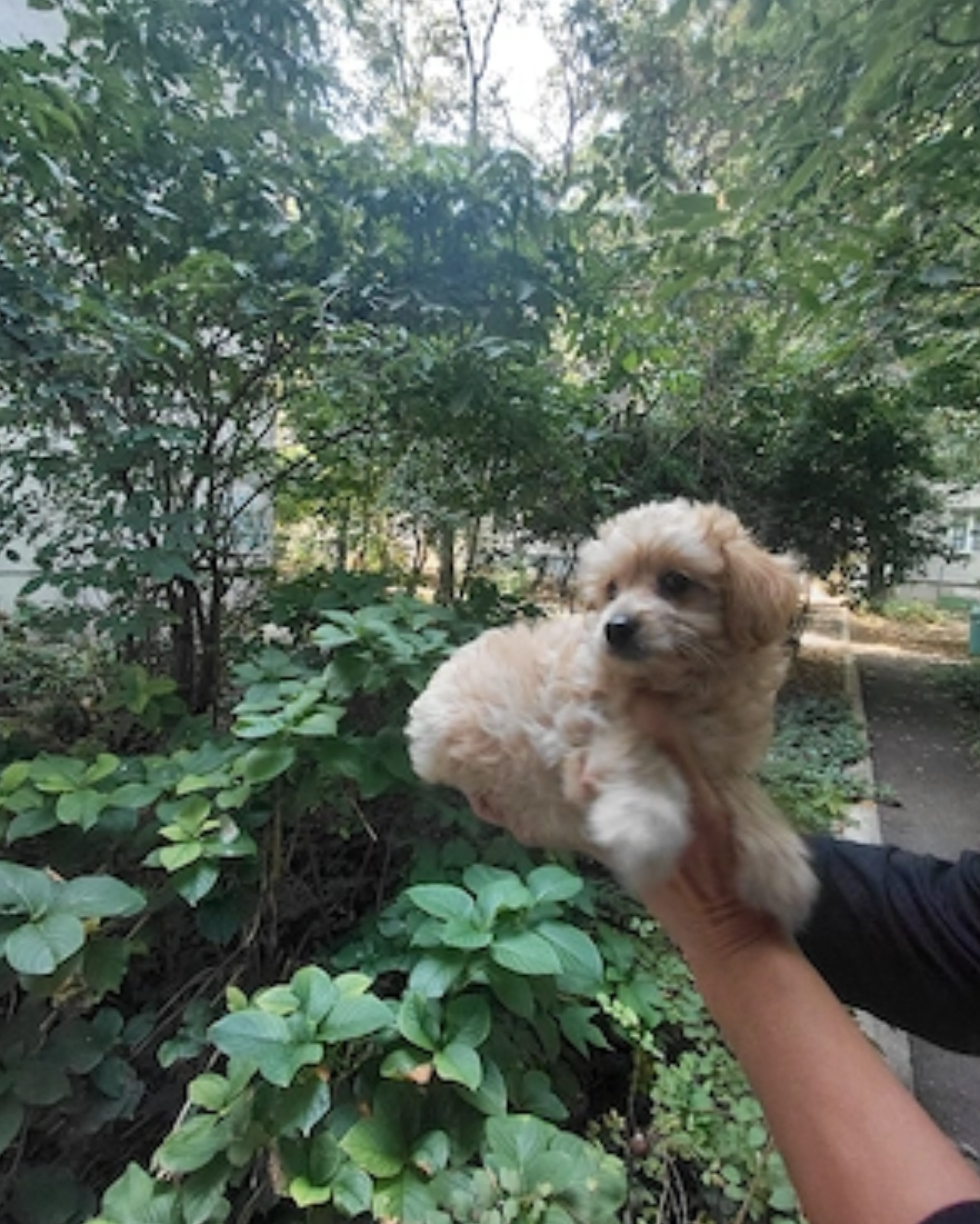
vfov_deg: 89.6
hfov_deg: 77.0
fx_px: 616
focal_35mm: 17
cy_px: 600
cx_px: 490
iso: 80
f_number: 2.2
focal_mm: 1.64
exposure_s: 1/101
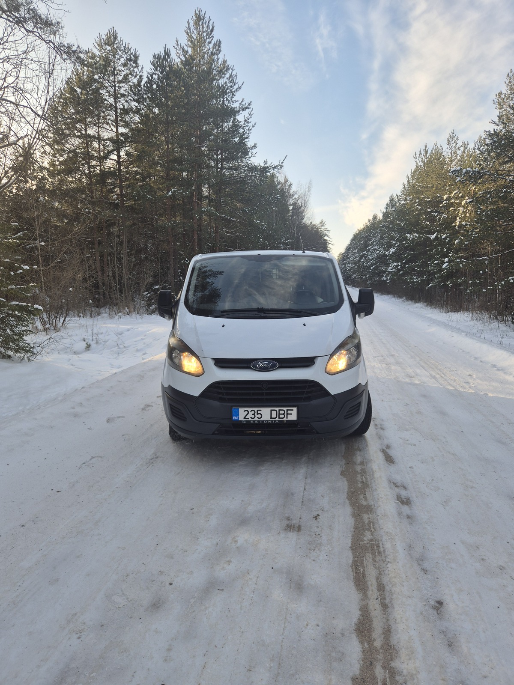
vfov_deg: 73.9
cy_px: 342
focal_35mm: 23
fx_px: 455
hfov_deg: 58.9
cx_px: 257
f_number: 1.8
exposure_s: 1/574
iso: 25
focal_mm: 5.4
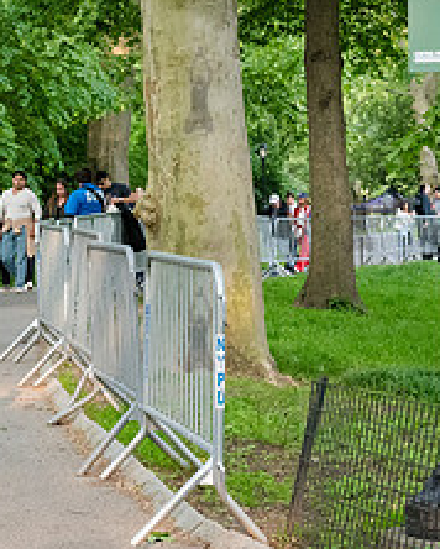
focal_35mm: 136
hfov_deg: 11.1
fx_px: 2211
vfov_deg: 14.1
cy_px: 229
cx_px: -125
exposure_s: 1/400
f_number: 5.6
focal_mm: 48
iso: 4000
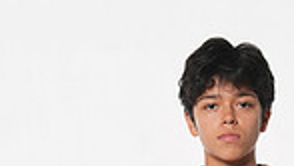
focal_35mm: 157
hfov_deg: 13.6
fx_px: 1228
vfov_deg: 7.2
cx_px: 202
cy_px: 408
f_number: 7.1
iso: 500
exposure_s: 1/125
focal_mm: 49.1
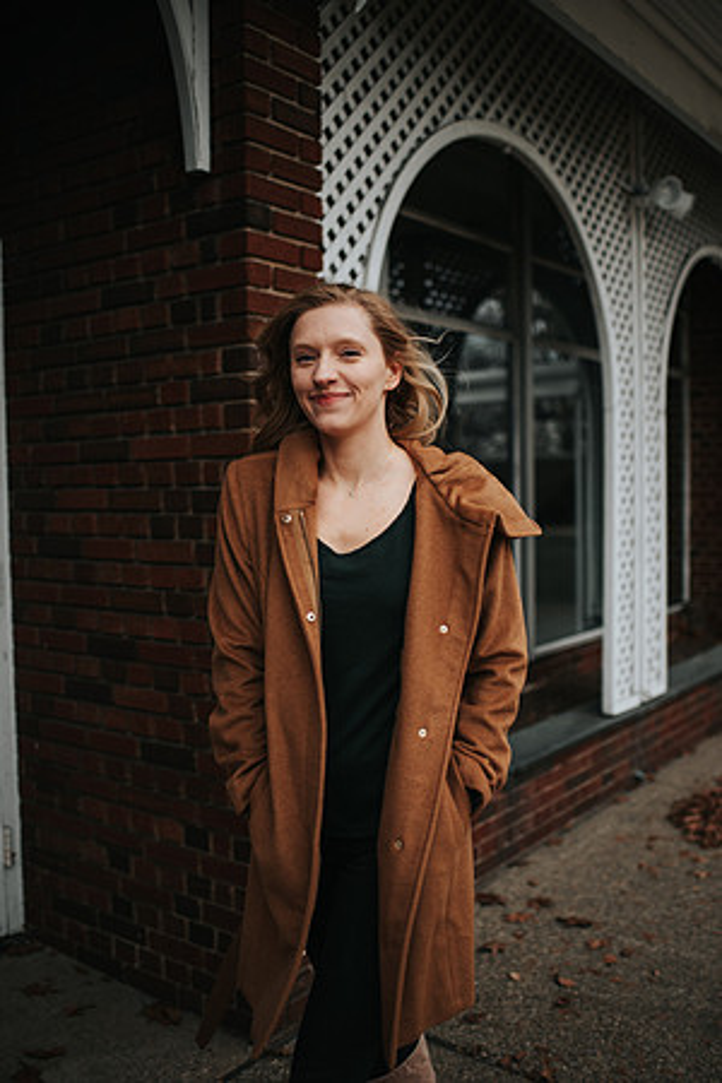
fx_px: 1053
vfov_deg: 54.4
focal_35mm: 35
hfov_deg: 37.9
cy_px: 542
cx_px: 361
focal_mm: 35
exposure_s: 1/800
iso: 250
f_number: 1.8
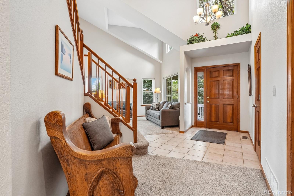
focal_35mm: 16
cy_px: 98
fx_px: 135
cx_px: 147
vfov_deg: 72.0
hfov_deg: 95.0
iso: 500
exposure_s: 1/20
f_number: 8
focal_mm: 11
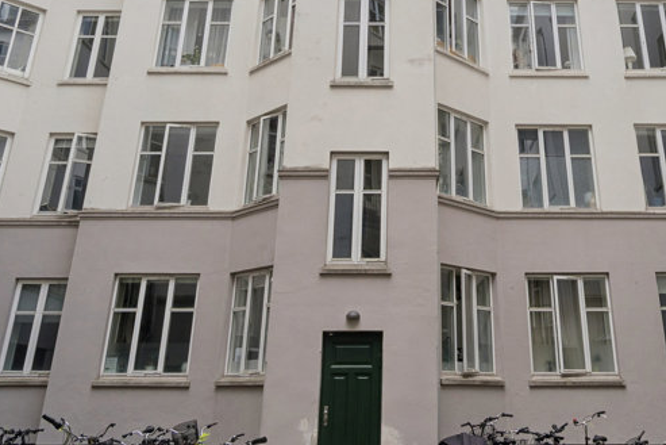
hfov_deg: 51.1
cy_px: 37
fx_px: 687
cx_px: 423
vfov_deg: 33.7
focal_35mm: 37
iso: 200
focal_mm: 11
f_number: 8
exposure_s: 1/60
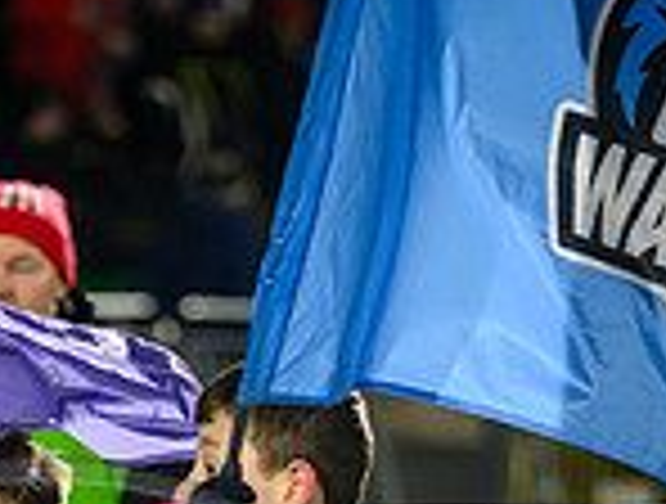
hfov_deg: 3.6
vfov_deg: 2.7
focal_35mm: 555
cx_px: 49
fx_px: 10713
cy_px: 918
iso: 2500
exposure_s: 1/1250
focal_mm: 130
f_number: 2.8
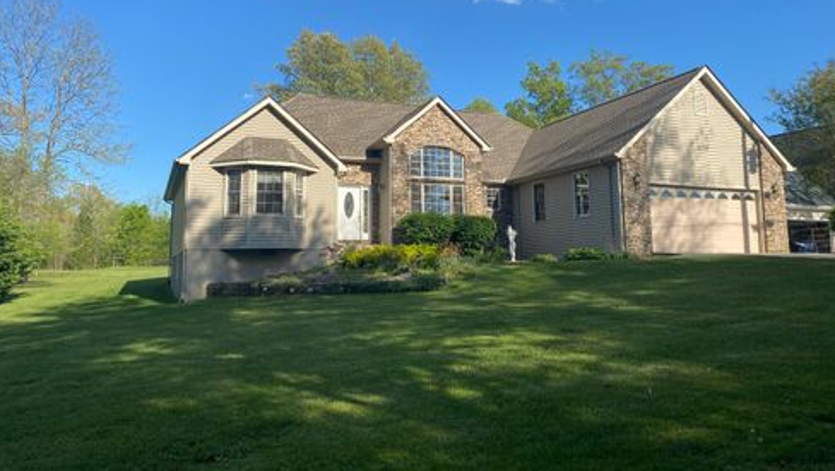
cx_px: 426
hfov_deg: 66.0
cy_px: 191
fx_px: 642
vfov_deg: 40.1
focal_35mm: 29
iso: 32
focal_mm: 4.25
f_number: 1.8
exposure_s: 1/1927
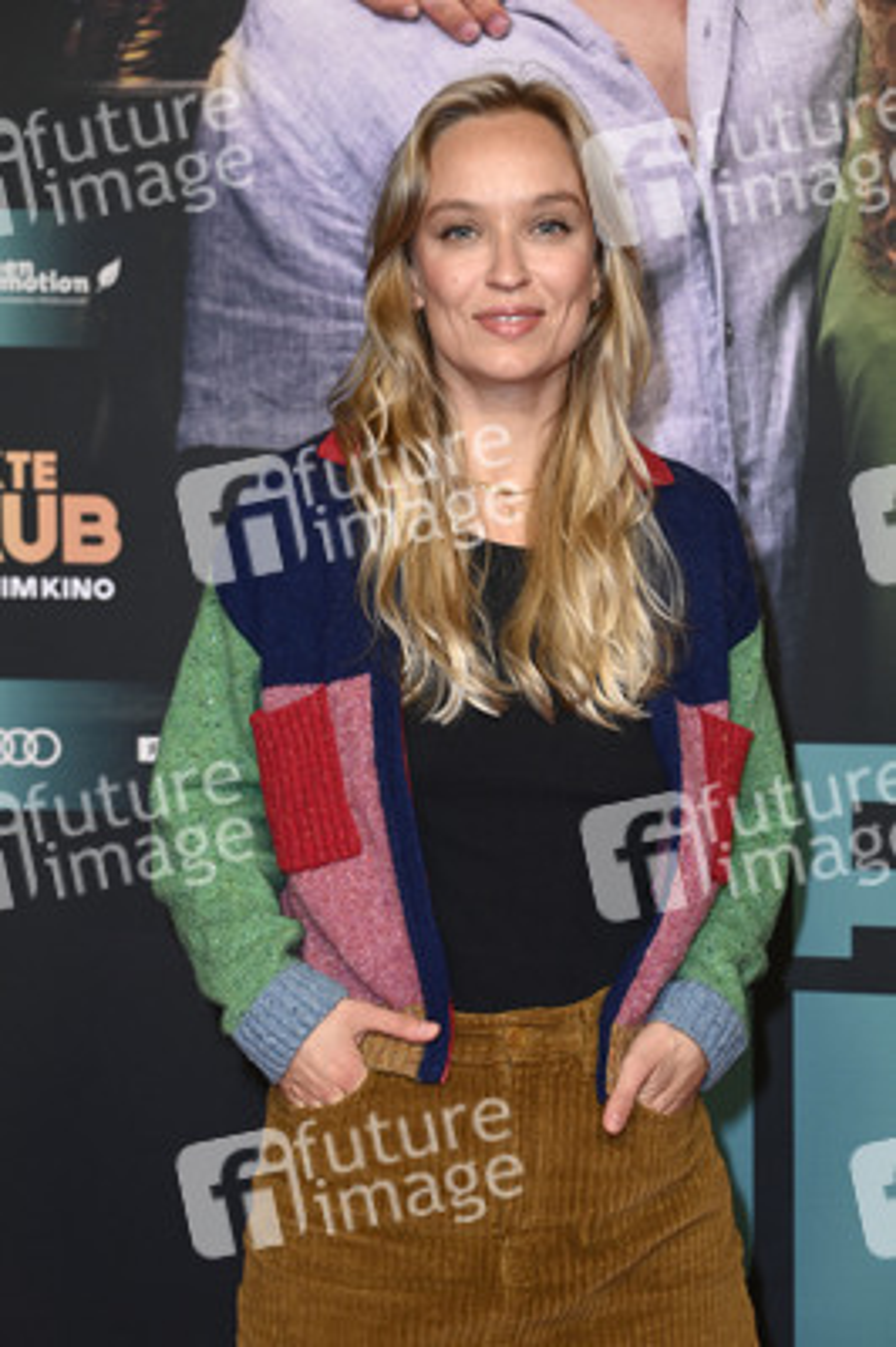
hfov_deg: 13.7
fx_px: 3740
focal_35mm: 100
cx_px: 448
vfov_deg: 20.4
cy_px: 674
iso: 1250
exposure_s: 1/250
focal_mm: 100
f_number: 5.6
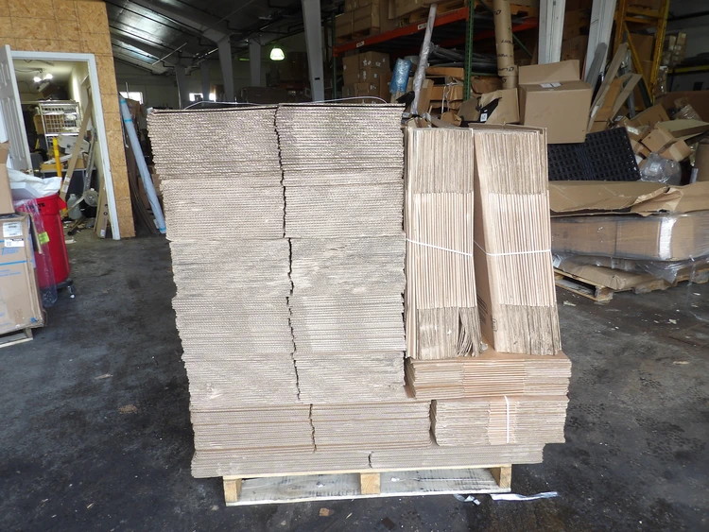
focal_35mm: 24
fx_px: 492
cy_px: 266
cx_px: 354
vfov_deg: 56.8
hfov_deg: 71.6
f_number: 3.2
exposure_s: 1/34
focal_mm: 4.3
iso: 100
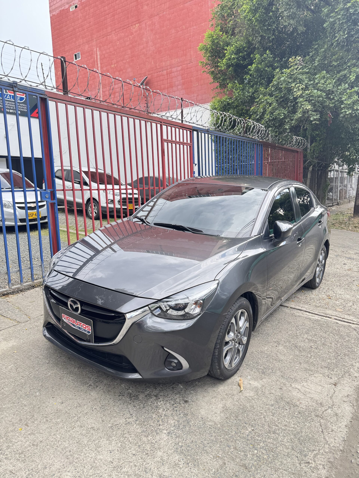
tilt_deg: -8.6
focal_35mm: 24
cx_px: 180
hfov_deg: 56.8
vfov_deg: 71.6
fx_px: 332
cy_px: 239
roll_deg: +2.3
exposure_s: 1/235
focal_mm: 6.76
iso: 80
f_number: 1.78
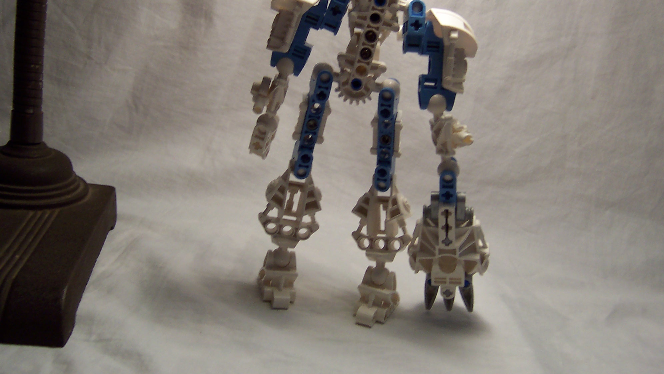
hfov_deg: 50.5
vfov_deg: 29.5
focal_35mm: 40
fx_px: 704
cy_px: 131
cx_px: 328
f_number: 2.8
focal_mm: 5.6
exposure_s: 1/60
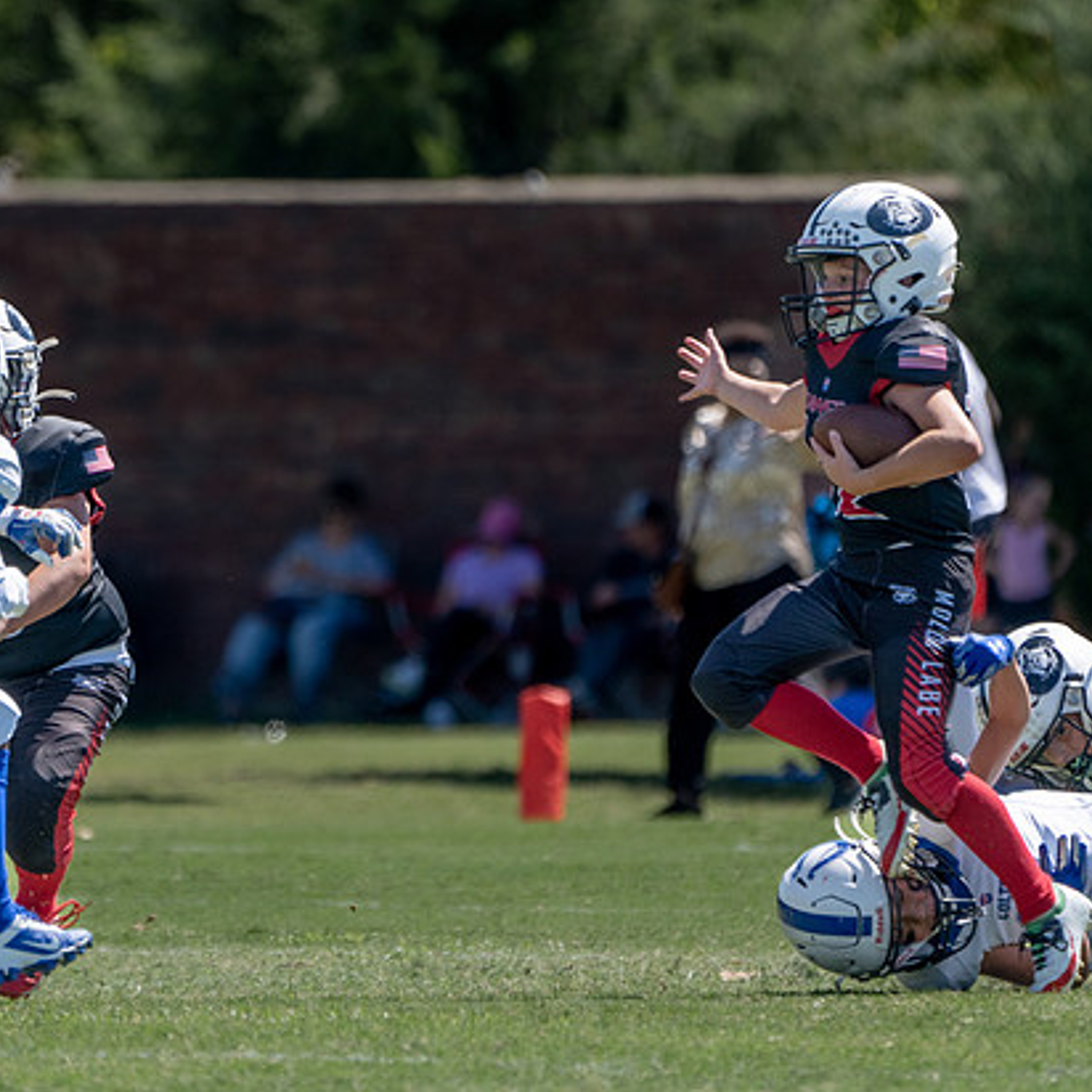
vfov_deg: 2.0
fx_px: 30765
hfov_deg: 2.0
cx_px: 216
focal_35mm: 862
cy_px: 508
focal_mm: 400
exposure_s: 1/1250
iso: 250
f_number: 5.6
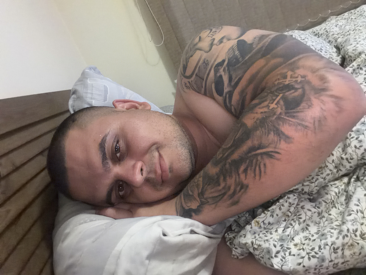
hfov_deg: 73.9
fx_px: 243
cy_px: 138
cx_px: 183
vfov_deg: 58.9
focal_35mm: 23
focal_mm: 2.71
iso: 500
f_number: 1.9
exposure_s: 1/27
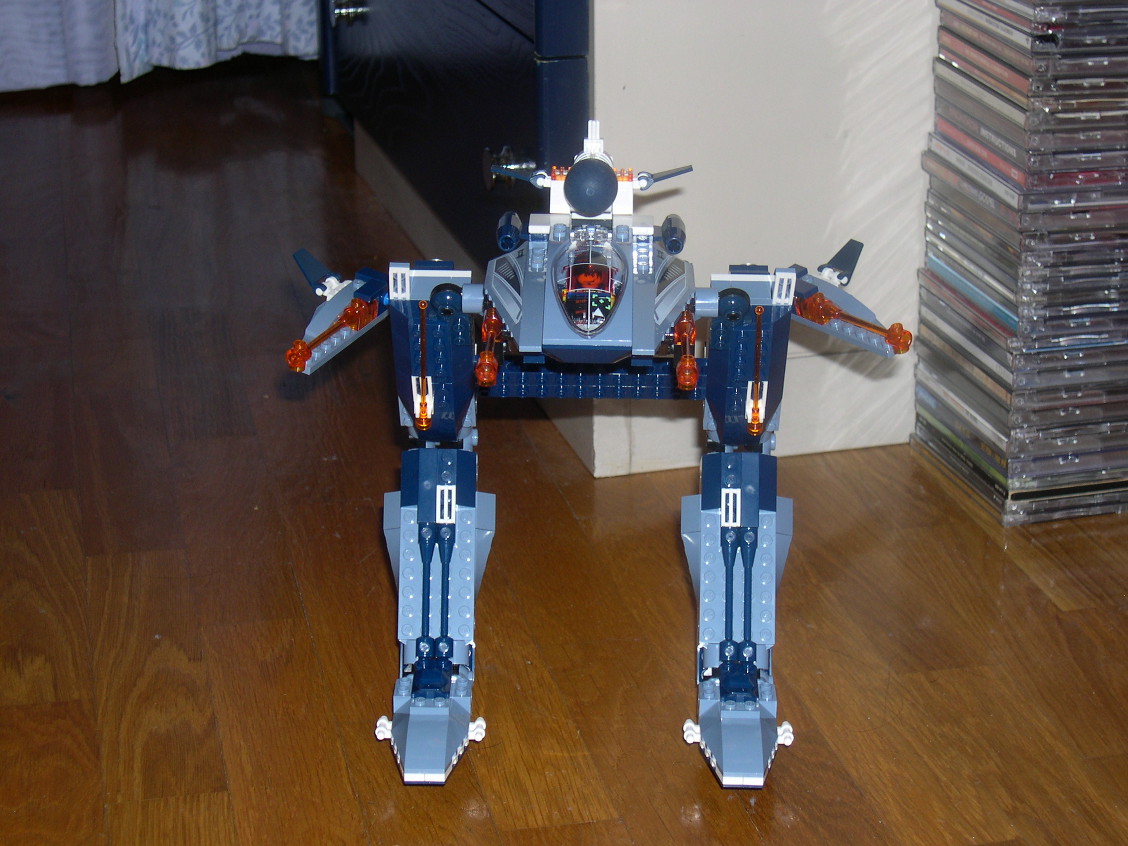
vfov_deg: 20.4
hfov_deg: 27.0
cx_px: 564
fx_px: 2346
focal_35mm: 72
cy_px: 423
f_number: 3.8
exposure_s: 1/60
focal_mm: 15.3
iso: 100
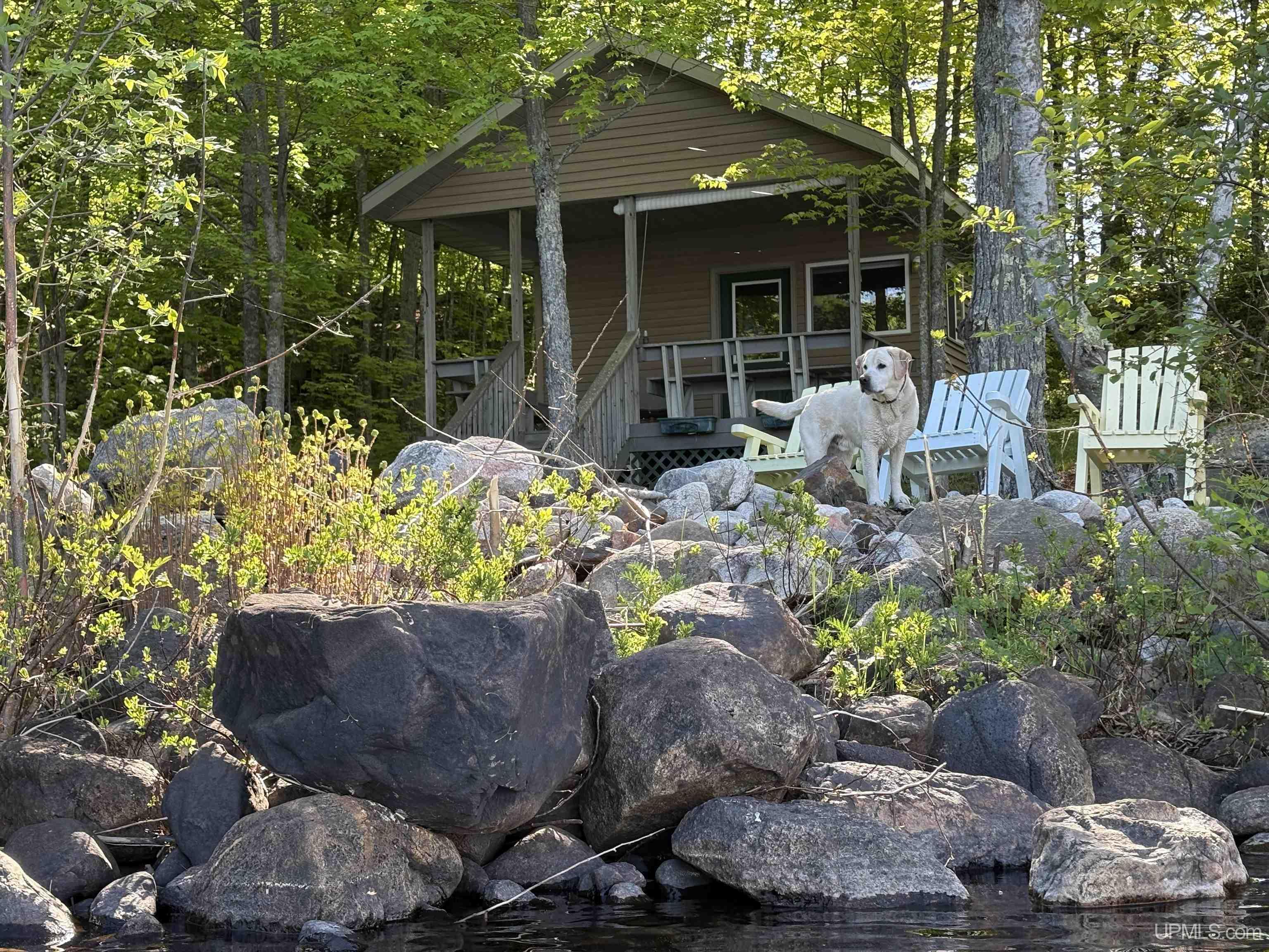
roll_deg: +1.1
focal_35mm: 52
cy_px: 476
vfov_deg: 28.0
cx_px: 634
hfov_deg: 36.8
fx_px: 1906
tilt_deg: +3.5
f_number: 1.6
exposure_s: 1/250
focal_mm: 5.96
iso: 32
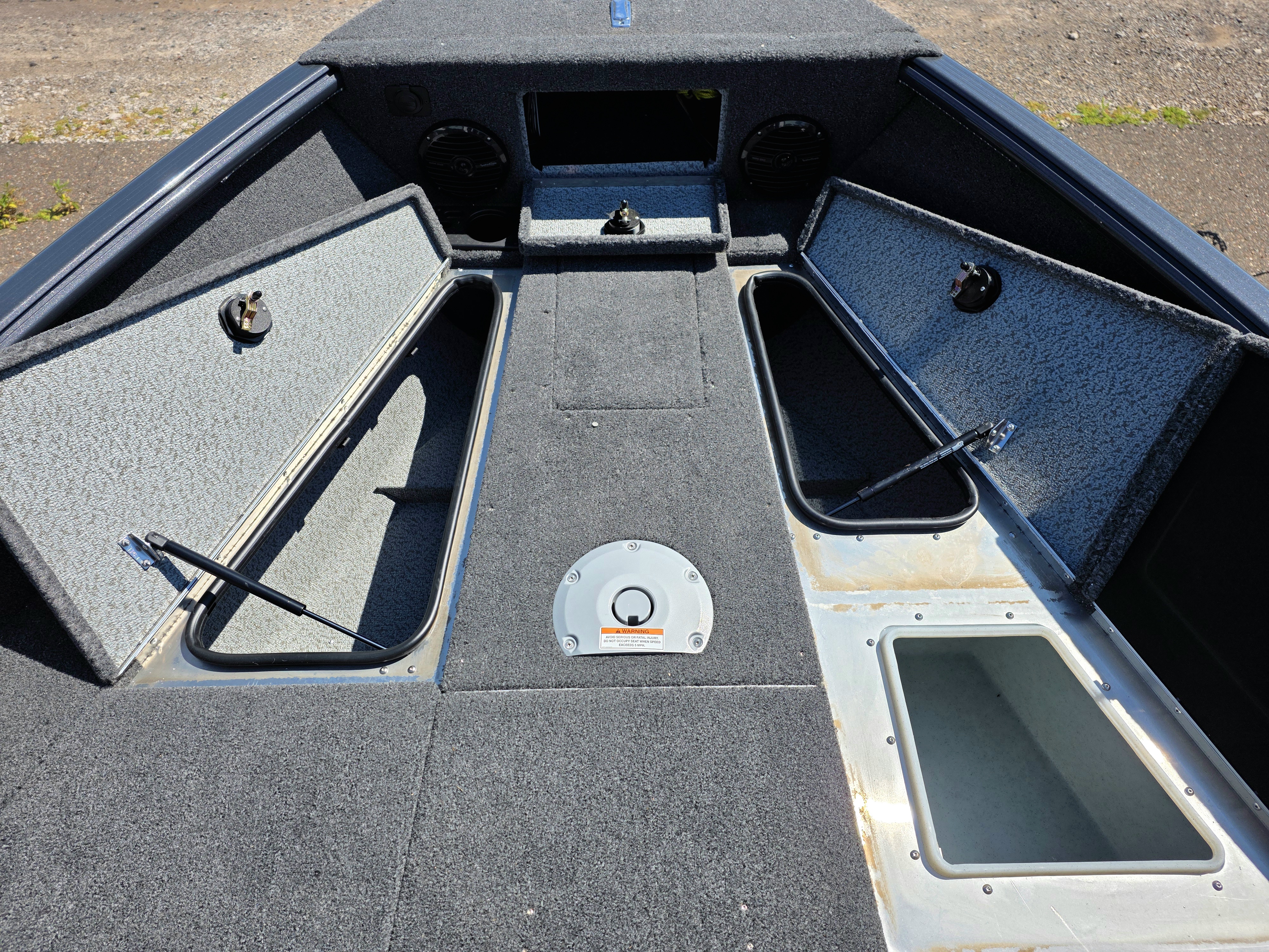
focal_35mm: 23
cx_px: 634
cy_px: 476
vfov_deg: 58.9
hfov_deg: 73.9
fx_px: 843
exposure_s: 1/10000
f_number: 1.7
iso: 64
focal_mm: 6.3
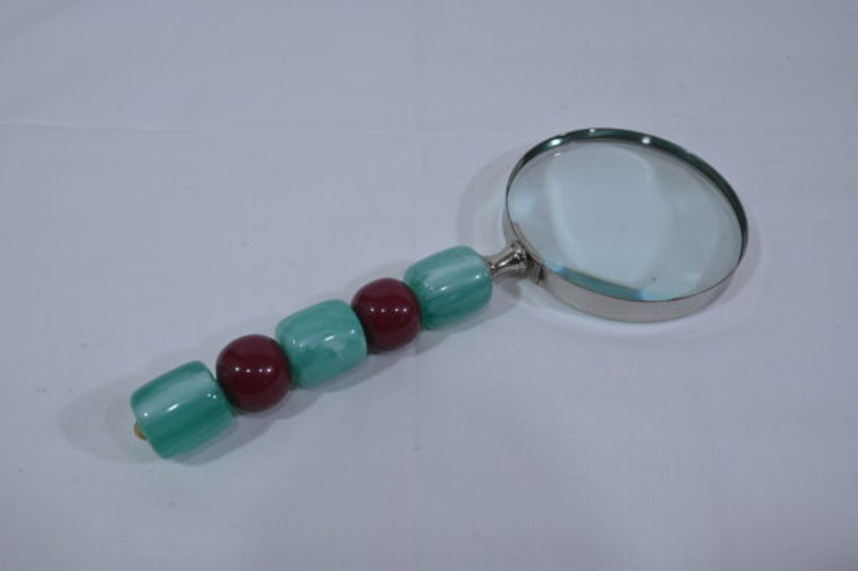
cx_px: 429
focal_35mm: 36
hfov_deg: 53.2
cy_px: 286
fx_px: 857
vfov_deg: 36.8
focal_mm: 36
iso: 640
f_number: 10
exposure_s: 1/125
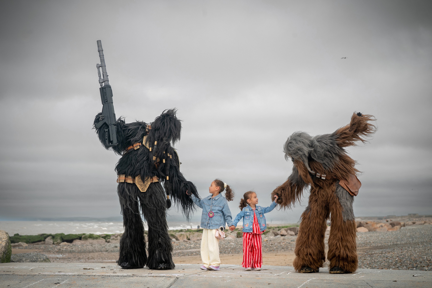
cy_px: 144
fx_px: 1140
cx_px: 216
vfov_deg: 14.4
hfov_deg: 21.5
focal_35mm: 95
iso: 640
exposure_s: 1/1250
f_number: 6.3
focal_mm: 95
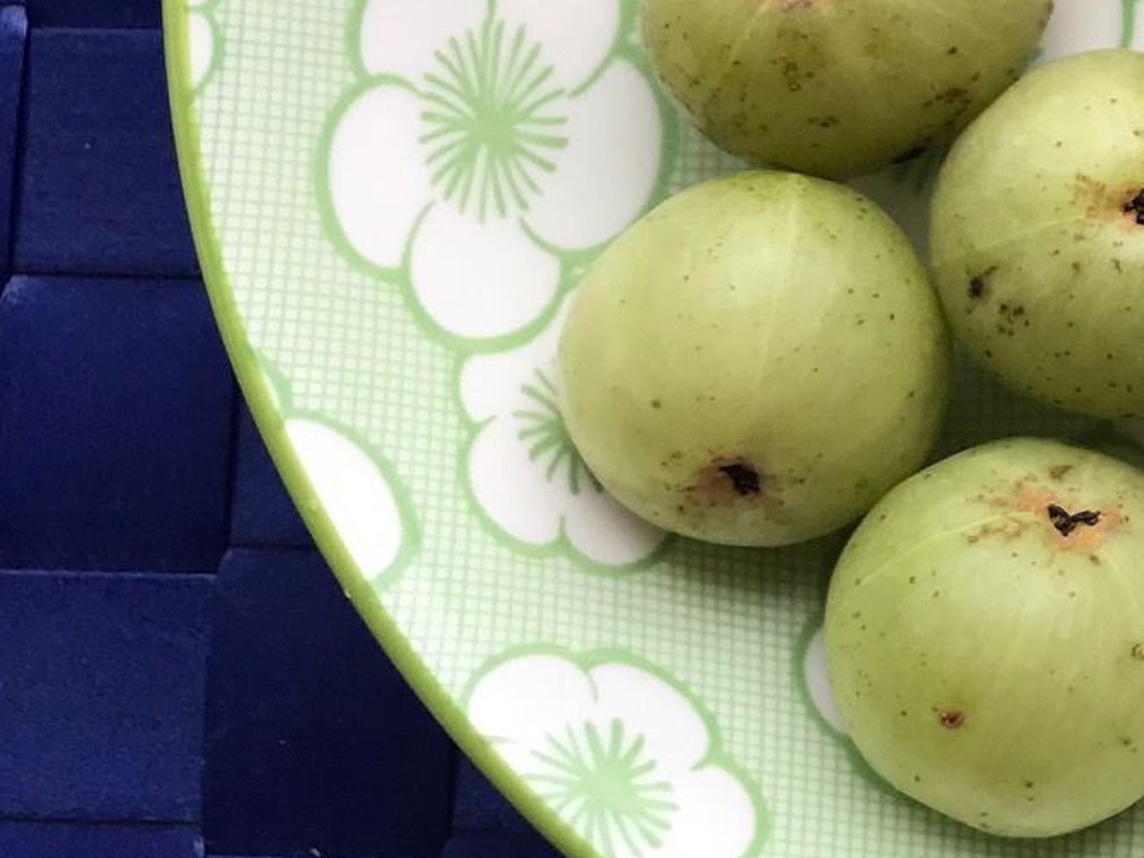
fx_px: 2809
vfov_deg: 16.9
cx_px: 1530
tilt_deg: -83.2
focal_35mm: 85
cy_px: -65
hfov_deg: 20.8
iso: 20
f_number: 1.8
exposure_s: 1/425
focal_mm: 3.99
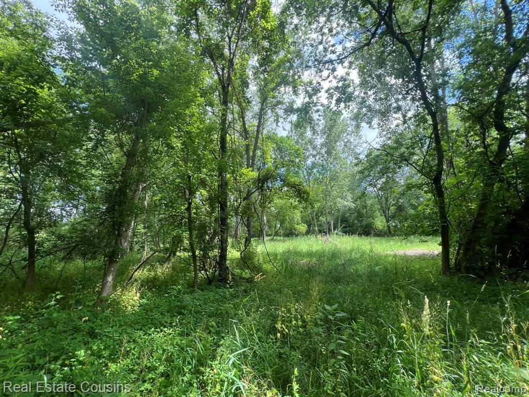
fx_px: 199
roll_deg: +2.2
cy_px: 198
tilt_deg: +10.5
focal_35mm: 13
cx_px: 264
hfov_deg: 106.2
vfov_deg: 89.9
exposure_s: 1/285
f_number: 1.8
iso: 32
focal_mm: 1.57
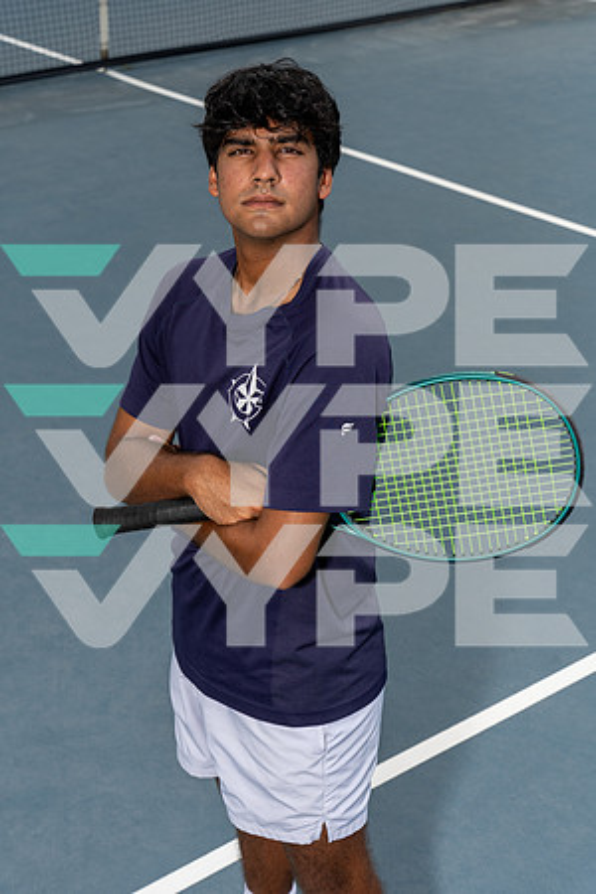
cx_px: 298
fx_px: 1490
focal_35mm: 60
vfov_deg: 33.4
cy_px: 447
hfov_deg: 22.6
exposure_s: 1/250
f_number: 8
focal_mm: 60
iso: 100
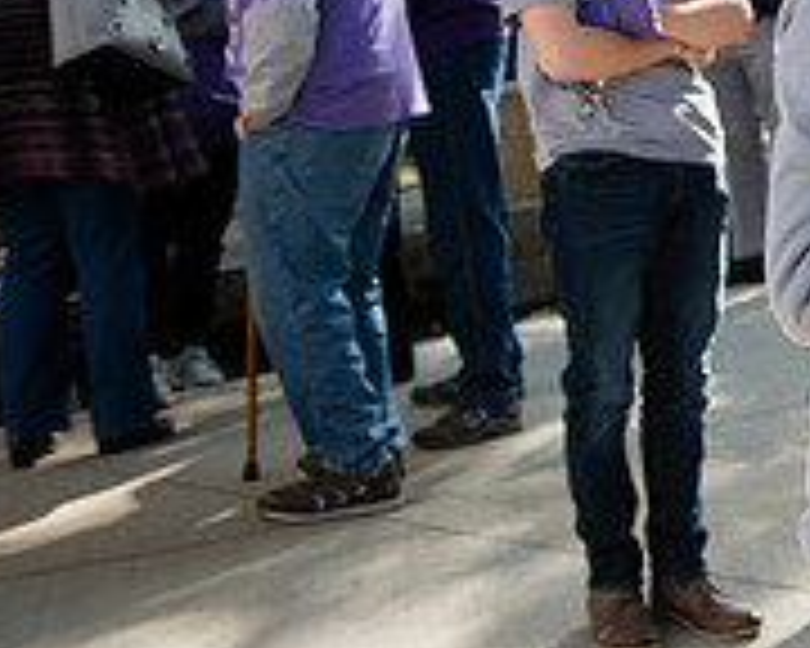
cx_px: 1256
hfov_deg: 16.0
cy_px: -97
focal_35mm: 109
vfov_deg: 13.8
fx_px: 2613
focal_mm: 36
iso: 400
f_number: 5
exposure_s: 1/400
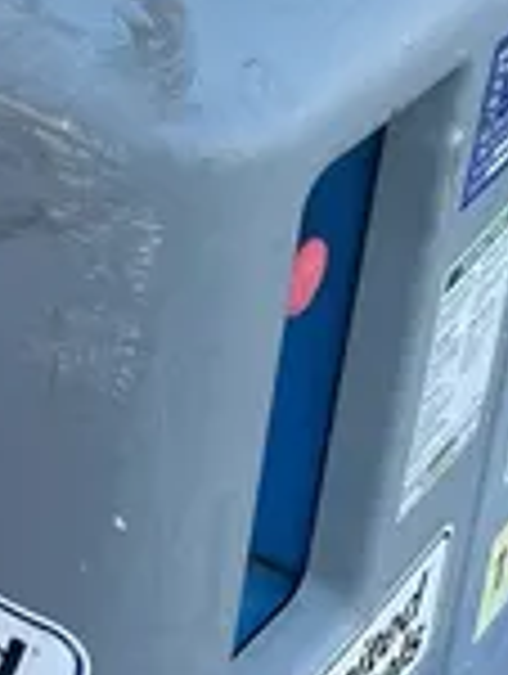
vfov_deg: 15.0
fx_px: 2478
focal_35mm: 127
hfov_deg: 11.1
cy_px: -101
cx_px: -342
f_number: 1.6
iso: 40
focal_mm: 5.1
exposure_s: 1/219
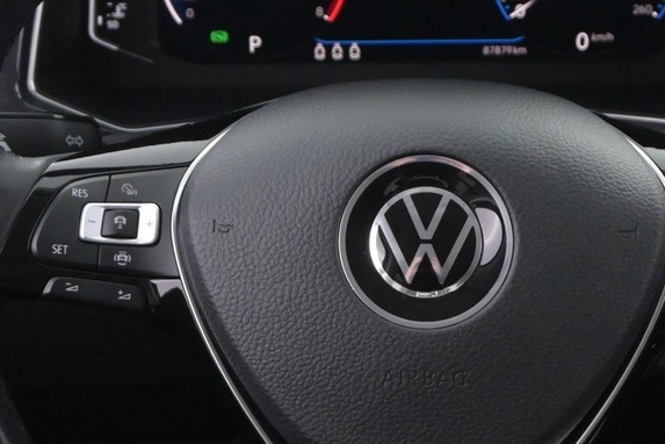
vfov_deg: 11.7
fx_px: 2156
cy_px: 231
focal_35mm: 117
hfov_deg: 17.5
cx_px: 425
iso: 4000
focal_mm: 27.5
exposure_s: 1/40
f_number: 4.5
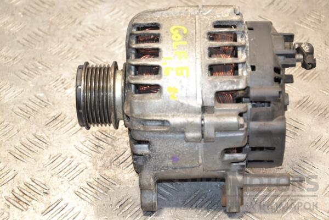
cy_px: 110
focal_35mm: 87
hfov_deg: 23.4
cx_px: 164
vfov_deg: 15.7
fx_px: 795
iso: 800
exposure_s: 1/60
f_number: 5
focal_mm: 58
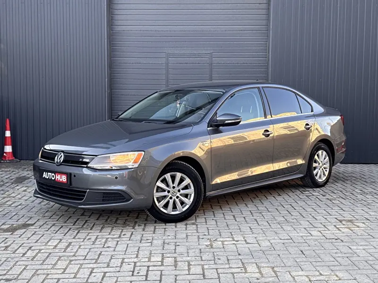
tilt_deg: -5.0
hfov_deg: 39.7
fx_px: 524
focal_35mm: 48
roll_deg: -0.4
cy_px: 142
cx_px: 189
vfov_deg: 30.3
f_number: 1.78
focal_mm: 6.76
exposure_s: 1/232
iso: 64
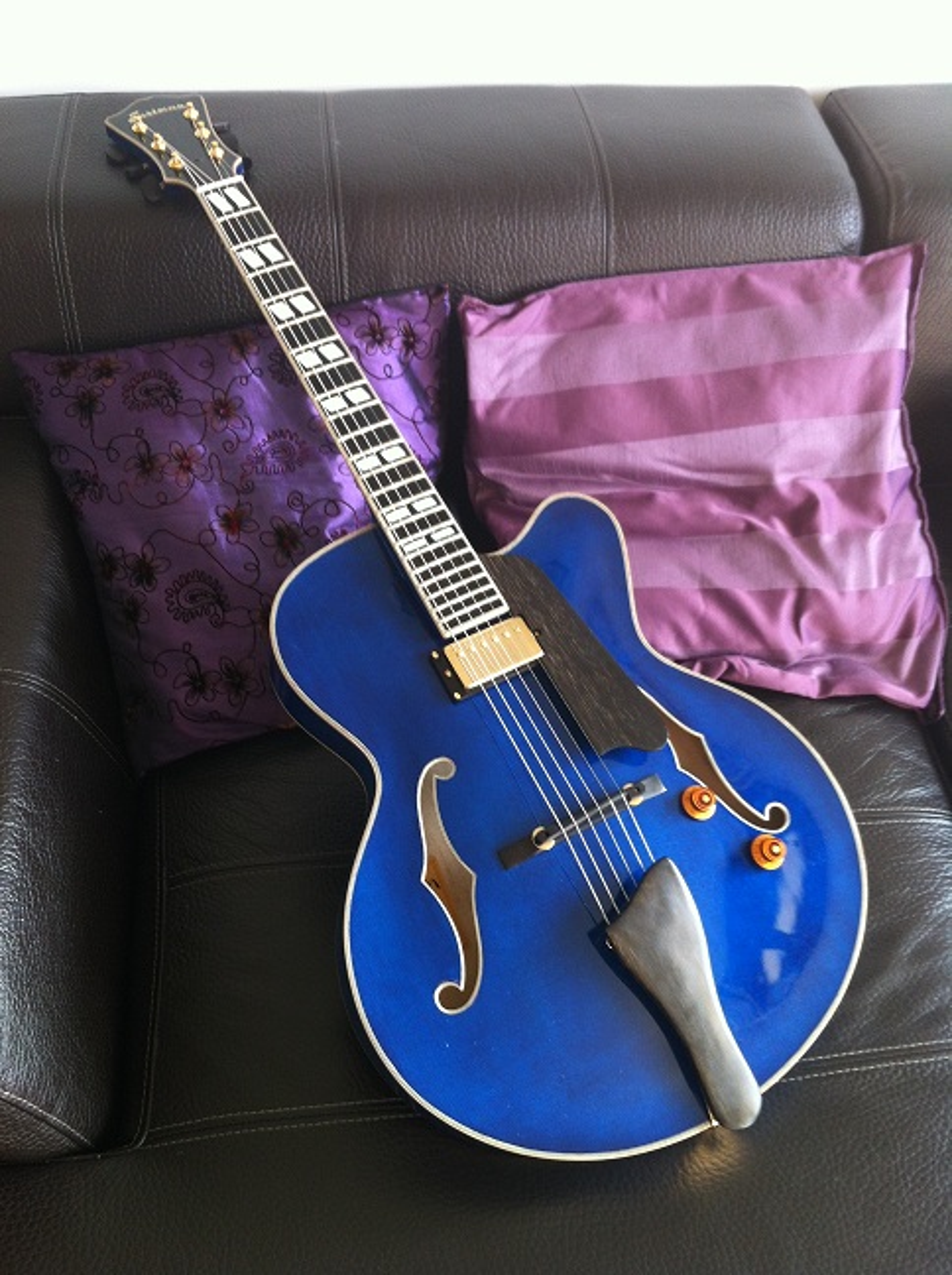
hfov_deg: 40.6
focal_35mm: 35
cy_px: 638
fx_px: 1287
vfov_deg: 52.7
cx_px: 476
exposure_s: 1/15
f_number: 2.8
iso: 80
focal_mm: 3.85
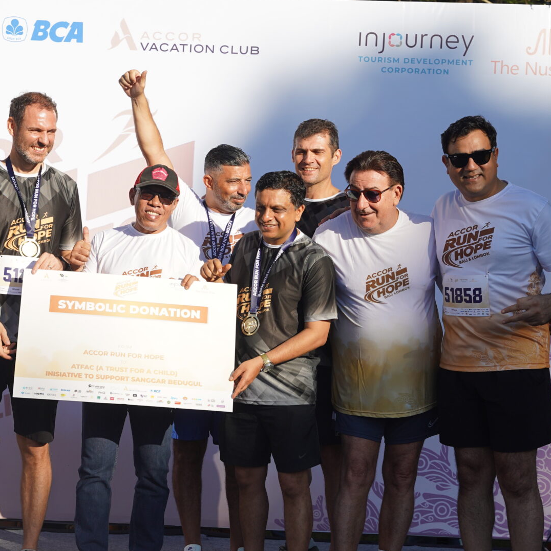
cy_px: 282
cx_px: 32
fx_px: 1693
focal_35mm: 94
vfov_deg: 18.5
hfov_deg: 18.1
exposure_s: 1/1000
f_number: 4
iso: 125
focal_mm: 46.5
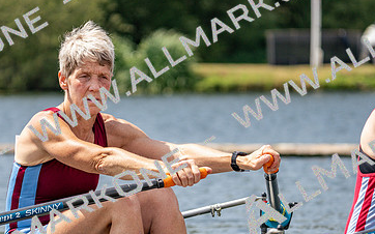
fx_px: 3341
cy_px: 145
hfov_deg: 6.4
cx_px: 156
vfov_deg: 4.0
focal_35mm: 327
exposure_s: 1/1600
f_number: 5.6
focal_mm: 200
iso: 200
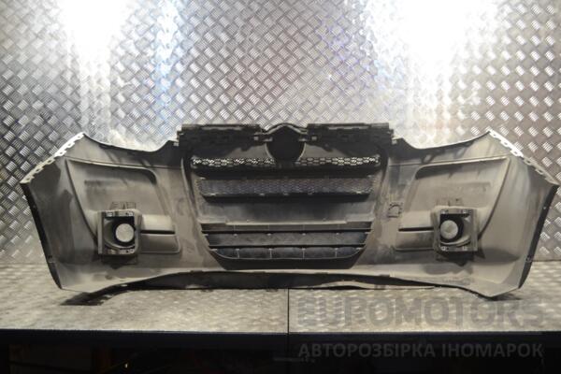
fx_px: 678
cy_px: 187
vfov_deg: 30.8
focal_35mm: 44
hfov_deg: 45.0
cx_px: 280
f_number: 4.5
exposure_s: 1/30
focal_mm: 29
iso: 250
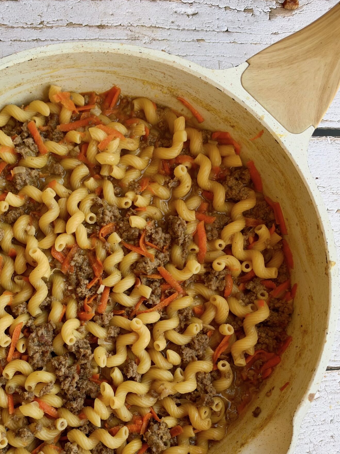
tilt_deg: -87.7
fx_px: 458
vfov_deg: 52.0
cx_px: 99
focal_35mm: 35
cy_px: 288
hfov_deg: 39.9
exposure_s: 1/121
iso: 160
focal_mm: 6.93
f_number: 1.8
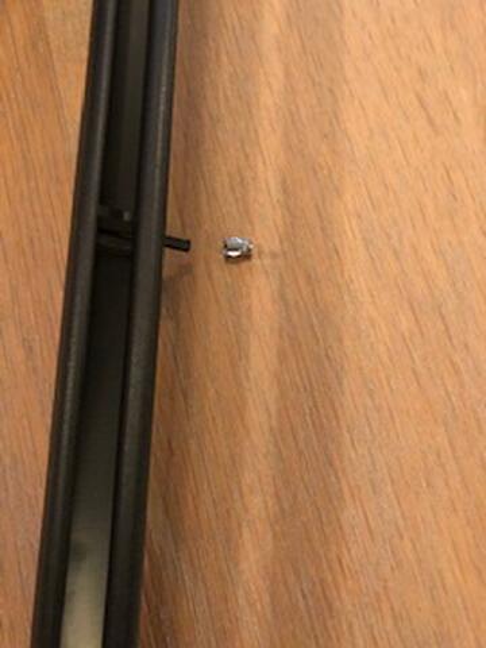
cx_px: 243
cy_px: 324
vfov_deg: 63.4
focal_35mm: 28
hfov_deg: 49.7
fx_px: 524
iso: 100
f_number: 1.8
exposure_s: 1/4
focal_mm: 3.99
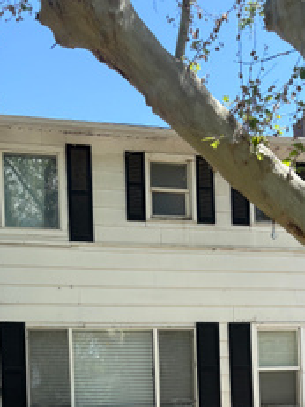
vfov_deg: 32.8
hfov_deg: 27.0
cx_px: 127
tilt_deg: +2.2
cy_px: 402
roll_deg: +1.6
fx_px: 635
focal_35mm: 54
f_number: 1.6
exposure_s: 1/1016
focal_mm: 5.96
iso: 50
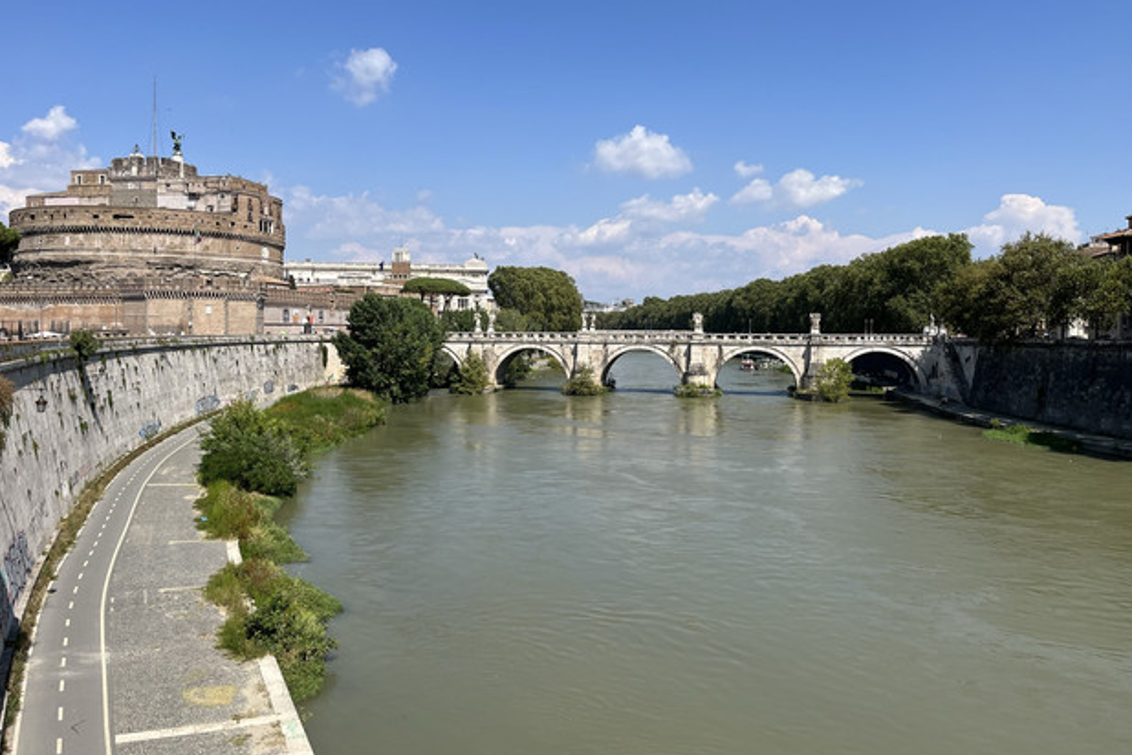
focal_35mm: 28
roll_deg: -0.2
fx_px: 880
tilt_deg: -0.7
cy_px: 341
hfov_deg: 65.5
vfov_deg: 46.3
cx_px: 557
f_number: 1.6
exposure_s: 1/4651
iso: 50
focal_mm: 5.1
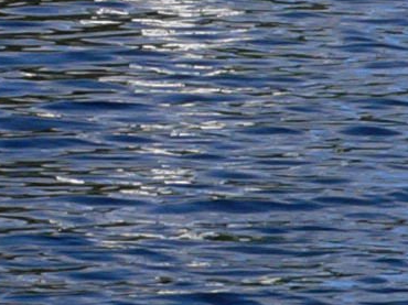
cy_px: -433
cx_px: 1152
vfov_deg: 2.6
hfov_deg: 3.4
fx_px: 6773
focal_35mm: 575
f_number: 5.6
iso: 80
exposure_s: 1/500
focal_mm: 13.8
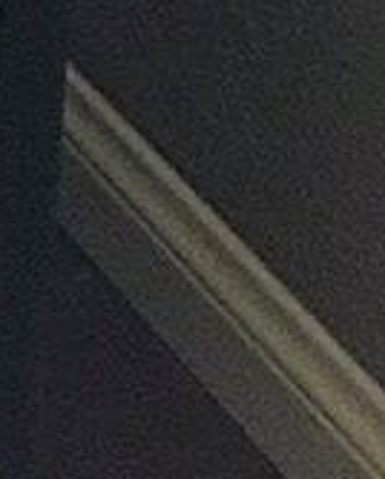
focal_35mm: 226
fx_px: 3213
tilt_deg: -14.5
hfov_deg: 6.1
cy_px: -1261
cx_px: -942
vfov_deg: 7.0
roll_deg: +0.9
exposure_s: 1/4
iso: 80
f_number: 2.2
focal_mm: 4.15
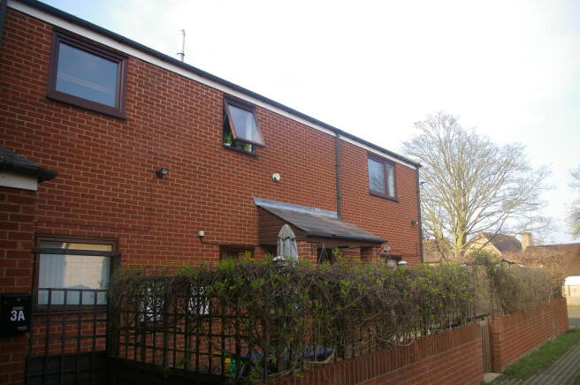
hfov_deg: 67.4
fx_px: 435
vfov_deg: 47.8
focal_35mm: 27
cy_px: 192
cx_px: 290
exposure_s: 1/180
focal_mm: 18
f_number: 6.7
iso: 200
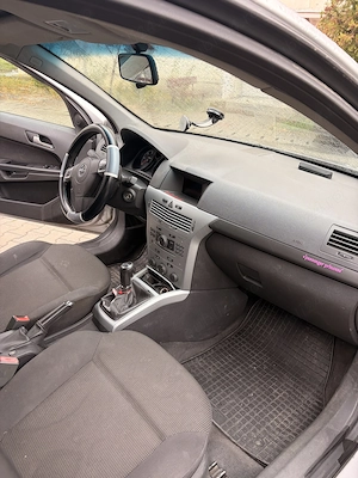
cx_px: 179
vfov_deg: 67.3
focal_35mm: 26
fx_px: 359
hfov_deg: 53.1
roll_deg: -3.4
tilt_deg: -27.4
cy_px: 239
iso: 125
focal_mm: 5.96
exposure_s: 1/109
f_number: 1.6
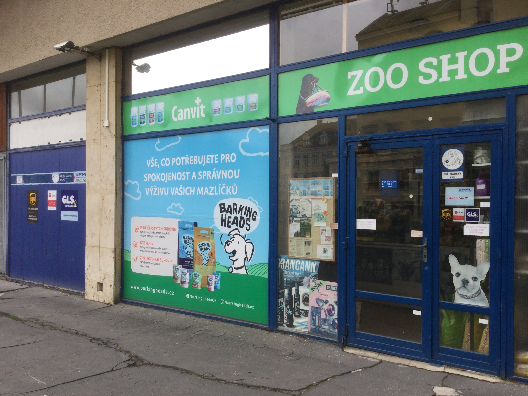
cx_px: 267
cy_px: 204
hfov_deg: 56.8
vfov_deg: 44.2
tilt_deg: -1.4
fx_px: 488
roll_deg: -0.8
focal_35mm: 32
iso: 32
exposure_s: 1/100
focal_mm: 3.3
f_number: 2.4
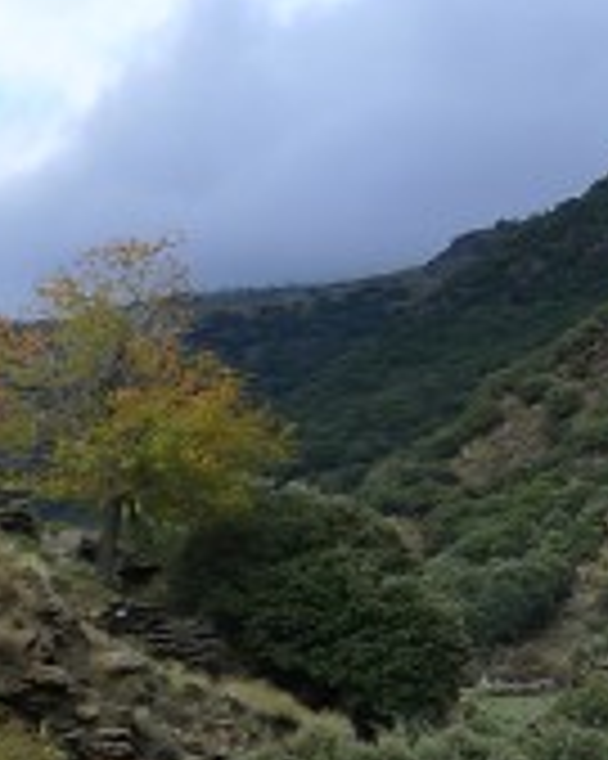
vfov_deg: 12.3
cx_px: 649
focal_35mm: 156
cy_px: 675
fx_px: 3512
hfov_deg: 9.8
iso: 80
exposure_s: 1/500
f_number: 2.8
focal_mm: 7.5
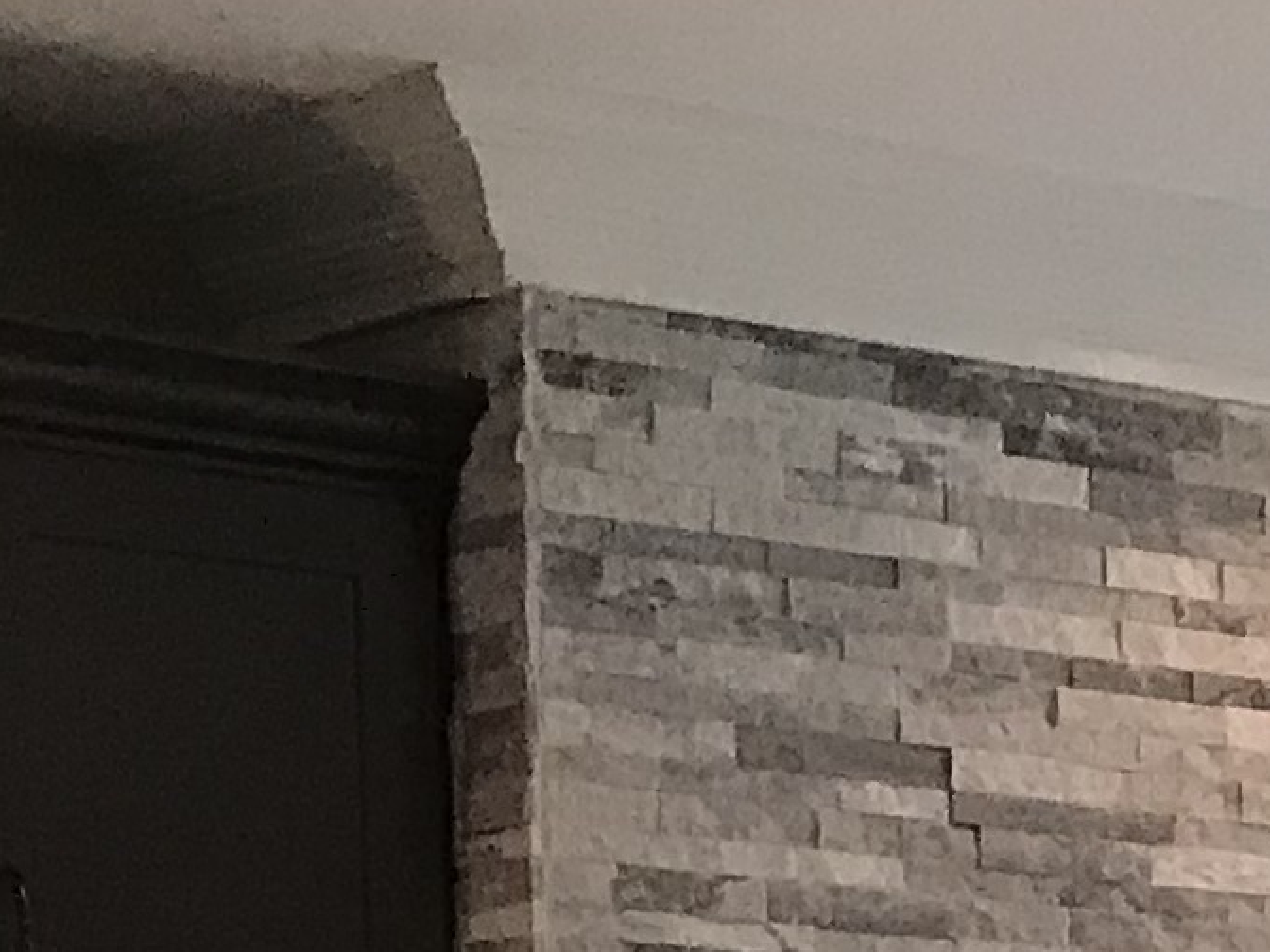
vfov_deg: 8.0
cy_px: 2501
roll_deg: -0.7
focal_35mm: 168
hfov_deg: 10.9
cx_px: 2415
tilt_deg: -7.6
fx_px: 6164
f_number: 1.8
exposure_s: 1/30
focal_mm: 3.99
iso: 25
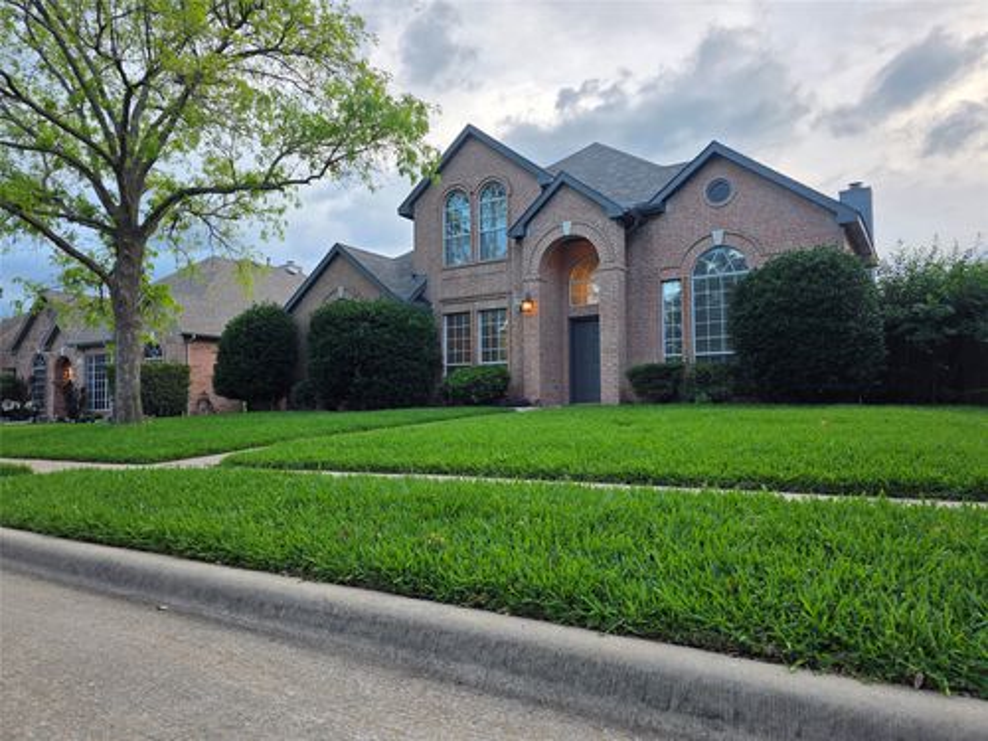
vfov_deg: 58.9
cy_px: 370
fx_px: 656
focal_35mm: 23
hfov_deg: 73.9
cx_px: 494
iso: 64
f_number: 1.7
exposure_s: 1/180
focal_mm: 6.3
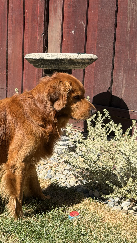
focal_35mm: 70
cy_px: 121
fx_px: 452
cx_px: -25
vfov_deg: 30.2
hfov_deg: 16.5
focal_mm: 6.76
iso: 64
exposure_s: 1/2415
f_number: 1.78
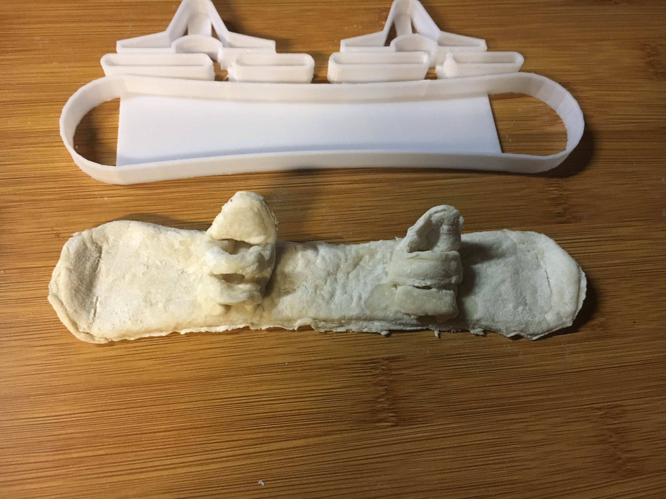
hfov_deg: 61.7
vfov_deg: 48.2
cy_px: 250
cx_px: 333
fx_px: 558
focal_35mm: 29
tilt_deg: -61.0
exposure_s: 1/17
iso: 200
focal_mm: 4.15
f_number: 2.2
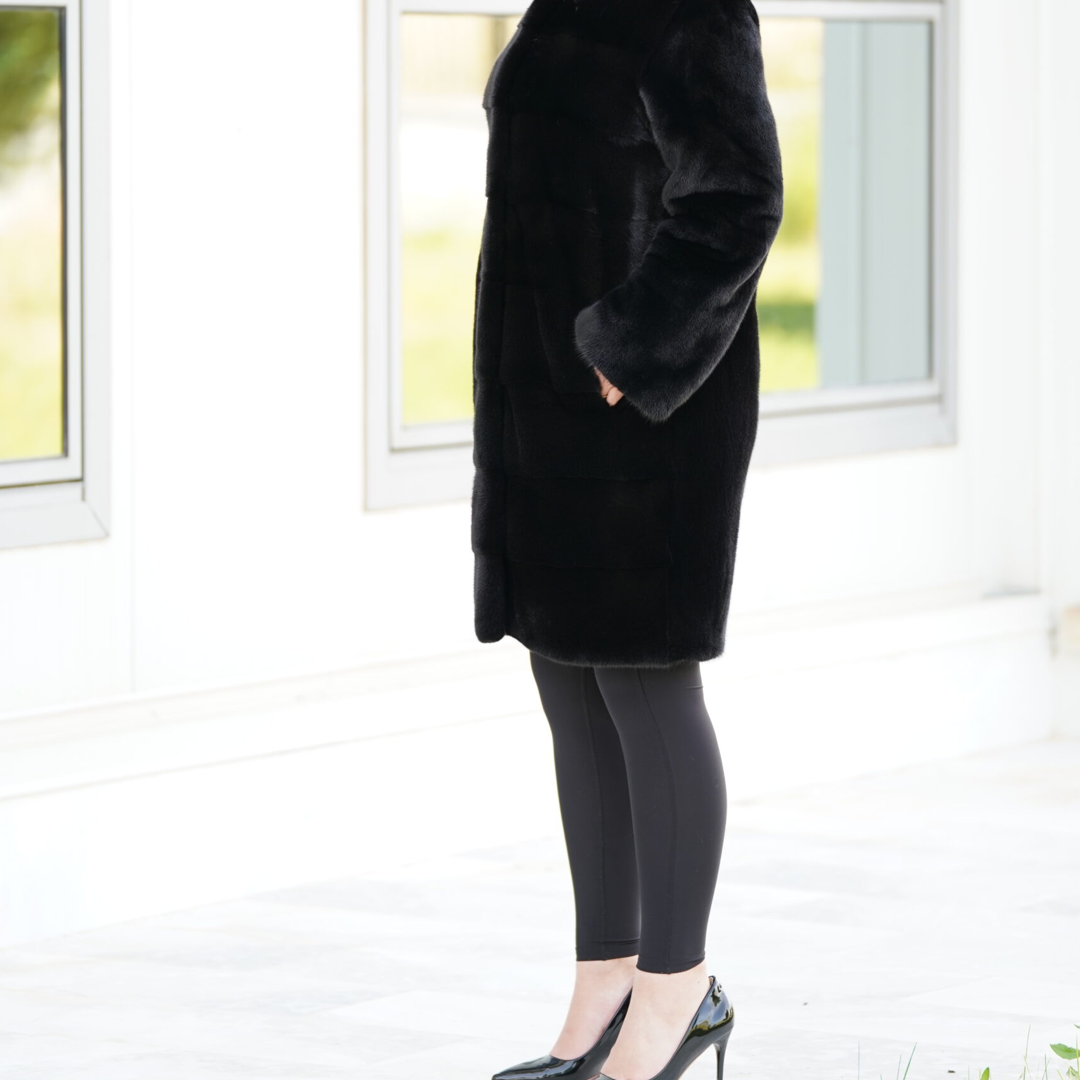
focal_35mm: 170
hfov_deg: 10.3
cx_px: 540
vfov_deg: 10.3
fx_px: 6001
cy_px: 289
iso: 250
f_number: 2.8
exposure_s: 1/250
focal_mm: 133
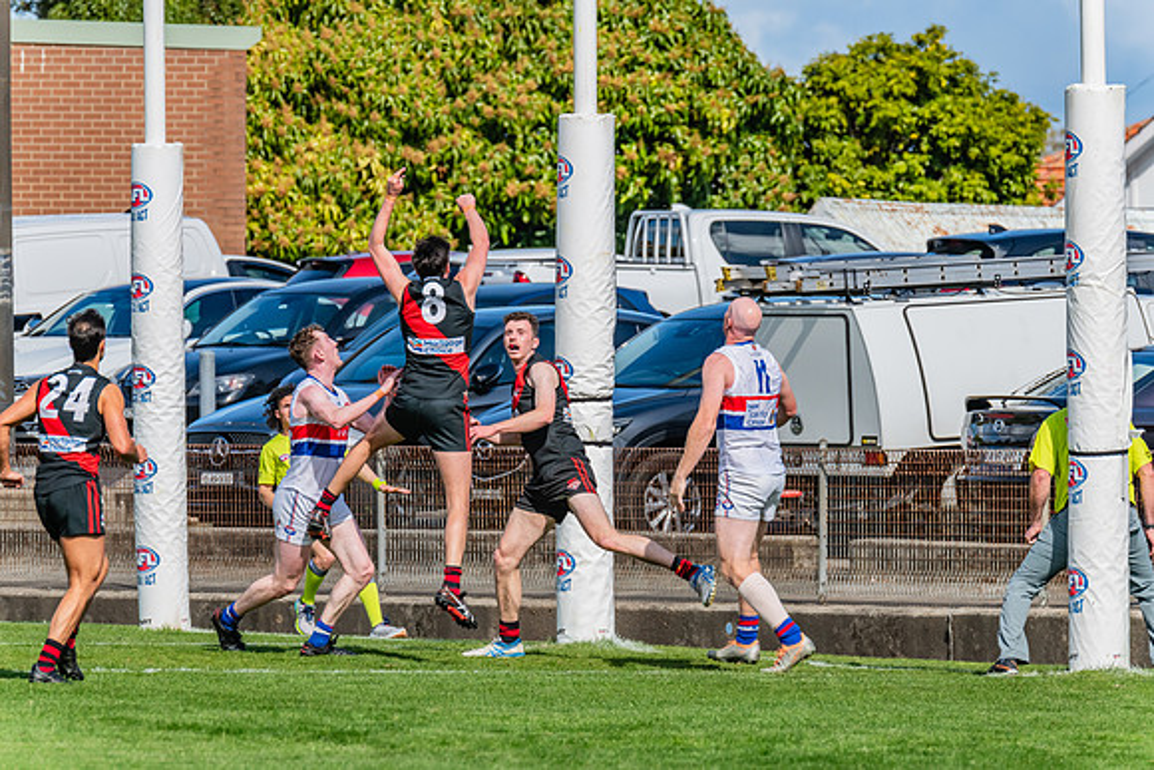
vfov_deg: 3.6
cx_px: 577
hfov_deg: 5.4
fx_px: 12183
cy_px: 385
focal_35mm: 380
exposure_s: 1/1600
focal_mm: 380
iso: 800
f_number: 11
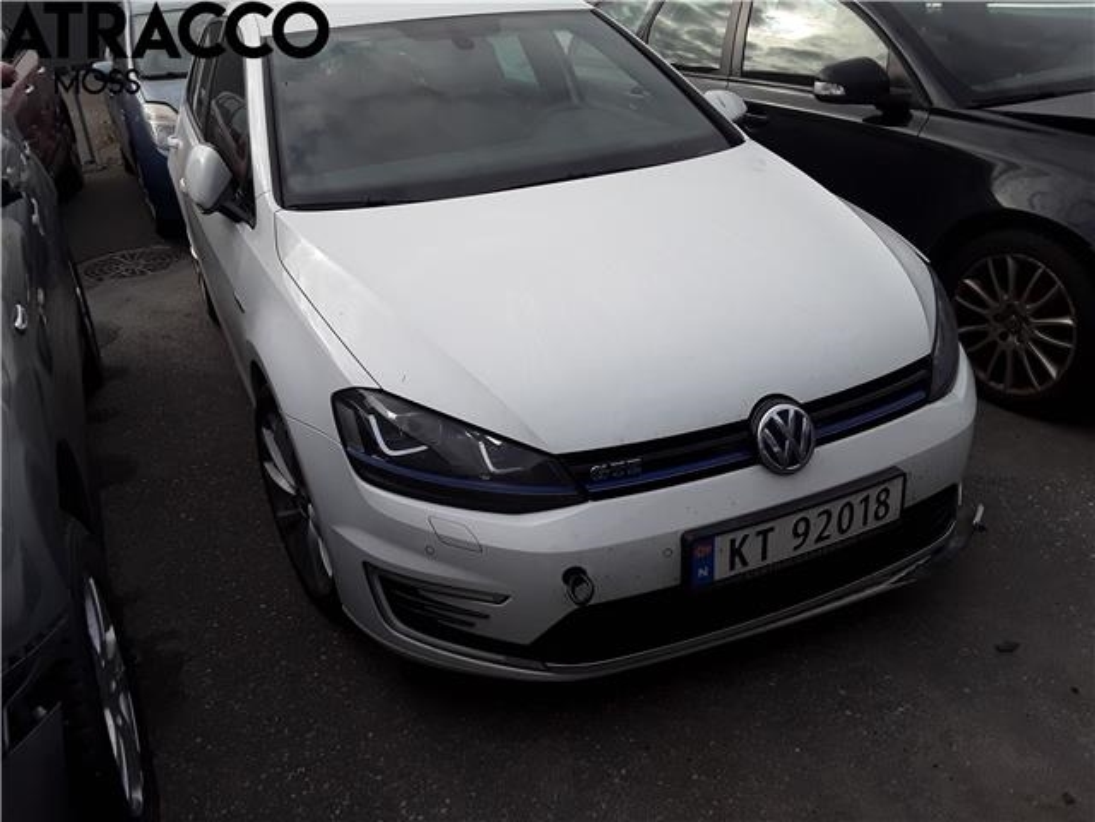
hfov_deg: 63.4
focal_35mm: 28
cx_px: 548
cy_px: 411
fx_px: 886
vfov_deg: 49.7
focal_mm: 2.91
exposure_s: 1/1416
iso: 40
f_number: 1.9
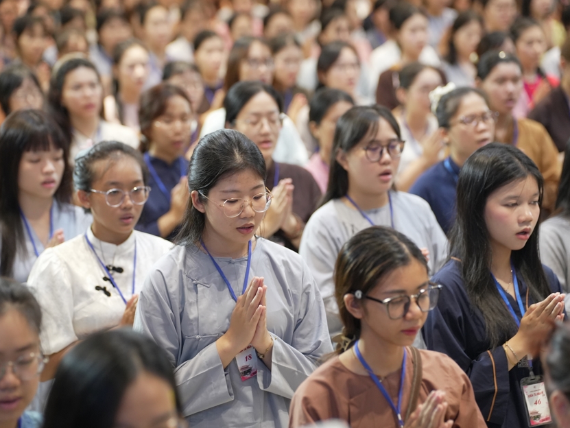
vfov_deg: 12.9
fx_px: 1894
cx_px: 271
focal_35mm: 115
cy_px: 207
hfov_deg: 17.1
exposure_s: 1/160
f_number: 2.8
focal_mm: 102
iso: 3200
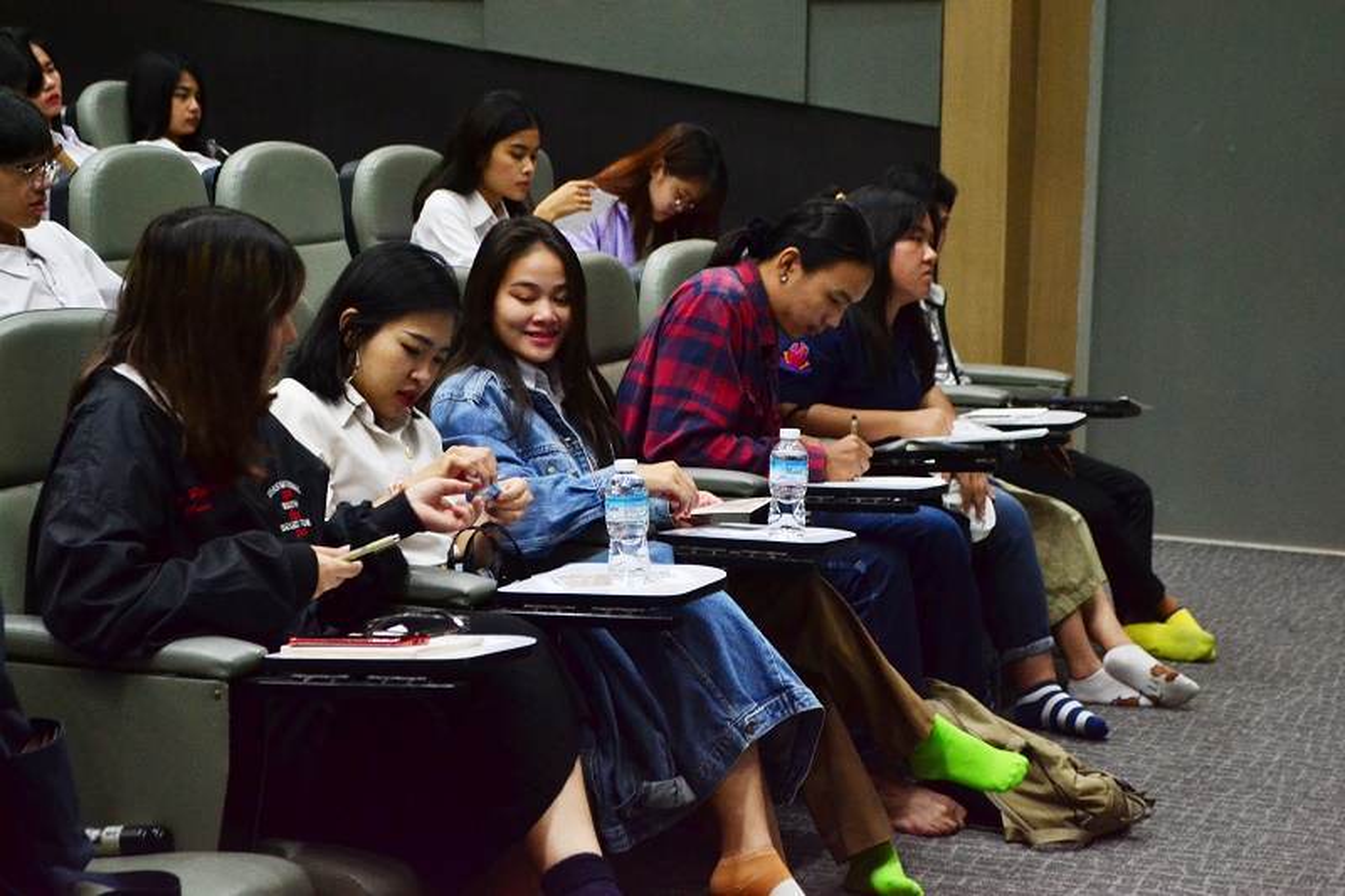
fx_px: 2689
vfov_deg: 18.9
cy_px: 448
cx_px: 672
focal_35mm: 72
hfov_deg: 28.1
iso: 1600
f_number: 5.3
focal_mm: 48
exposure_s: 1/30
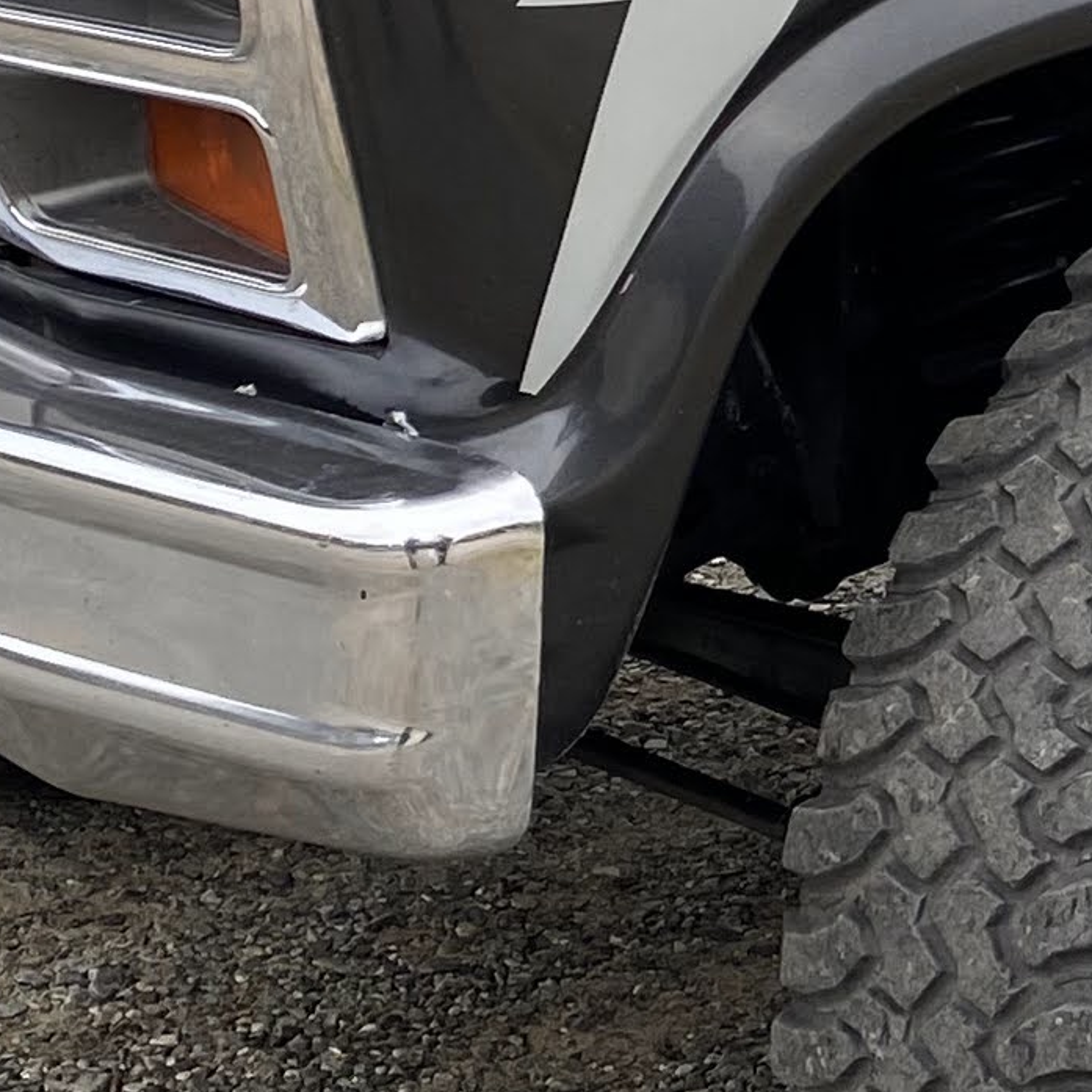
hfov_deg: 12.2
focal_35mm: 133
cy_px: -13
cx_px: 1886
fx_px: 4747
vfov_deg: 12.9
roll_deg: +1.4
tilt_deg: -11.4
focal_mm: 4.25
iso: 32
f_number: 1.8
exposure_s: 1/184
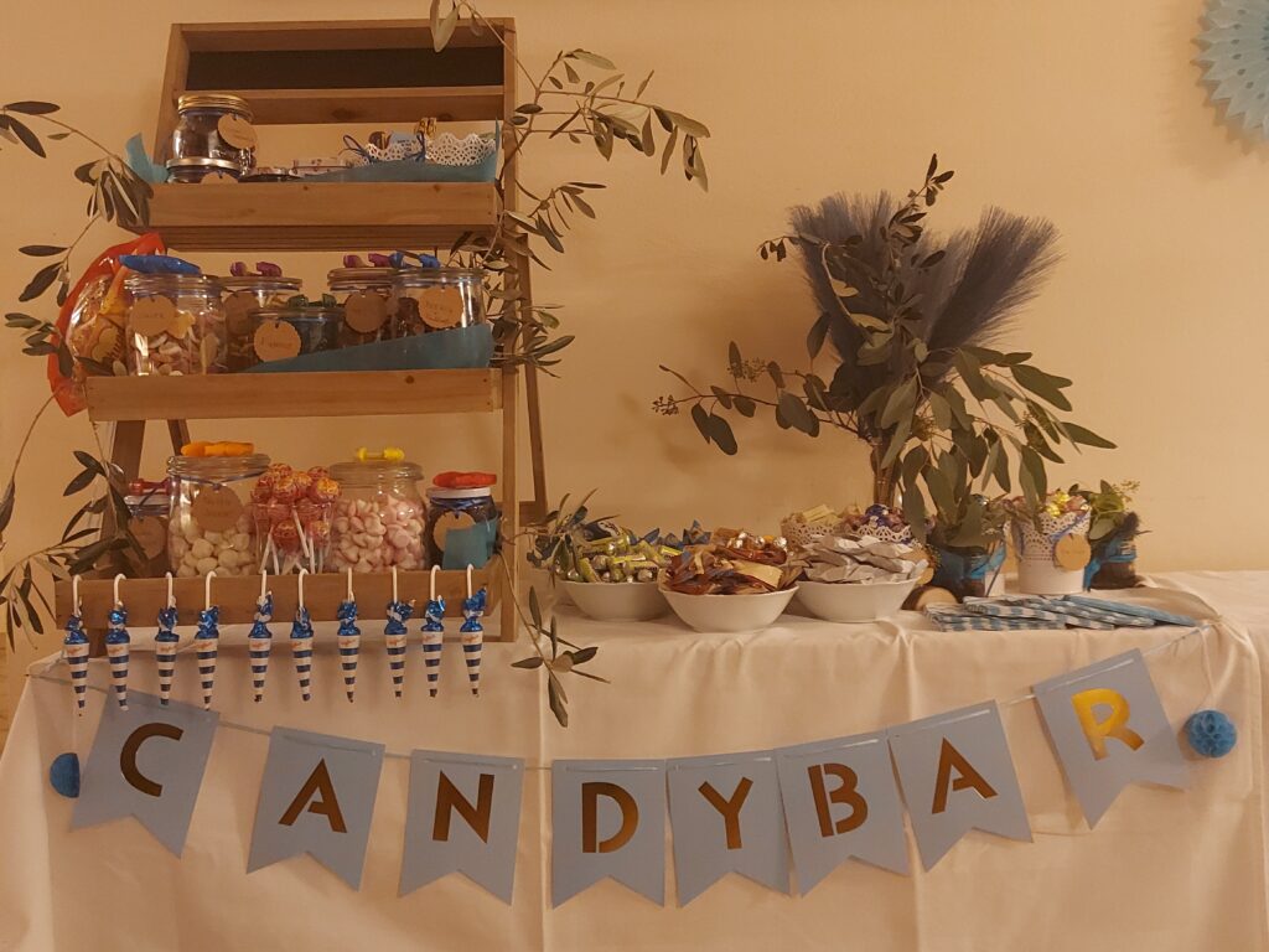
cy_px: 476
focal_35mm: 24
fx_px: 880
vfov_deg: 56.8
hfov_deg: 71.6
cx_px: 634
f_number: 1.8
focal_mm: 5.23
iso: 640
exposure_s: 1/20
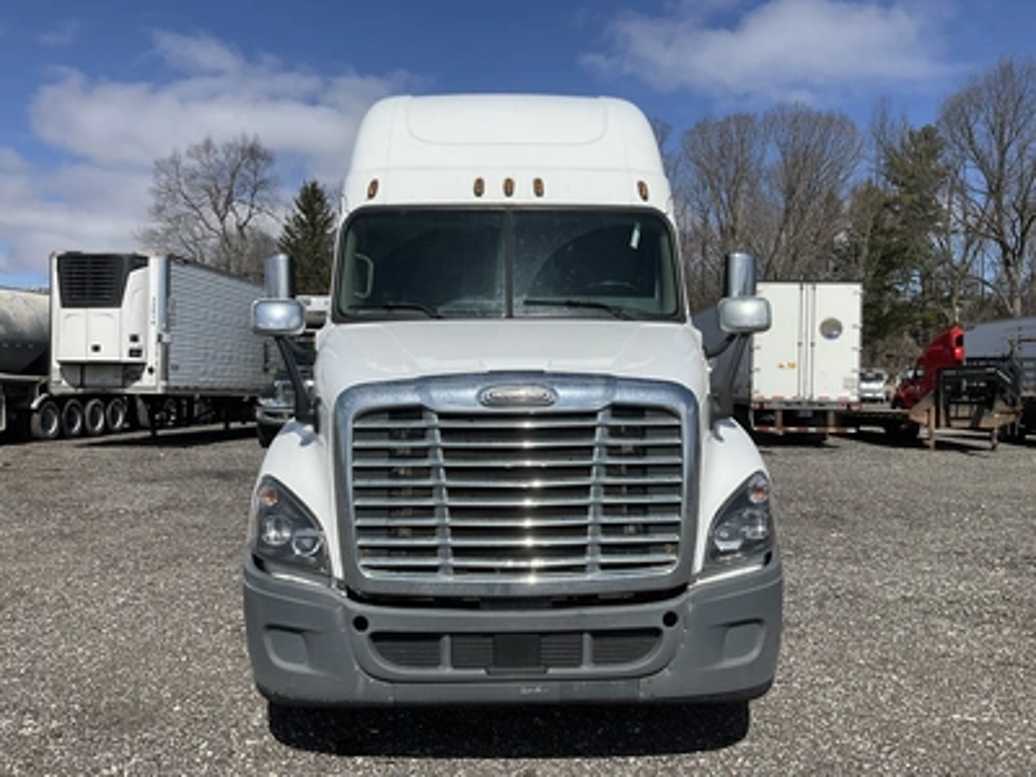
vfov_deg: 48.2
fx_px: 868
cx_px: 518
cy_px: 388
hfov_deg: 61.7
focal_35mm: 29
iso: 25
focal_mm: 3
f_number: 1.8
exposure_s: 1/3534
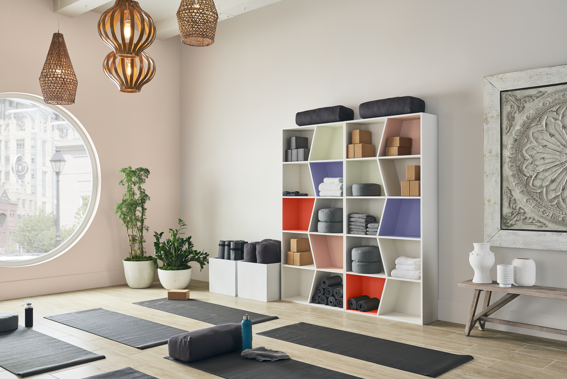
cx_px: 281
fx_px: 551
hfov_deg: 54.4
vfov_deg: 37.9
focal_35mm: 35
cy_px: 186
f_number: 8
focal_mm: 34
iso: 160
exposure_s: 5
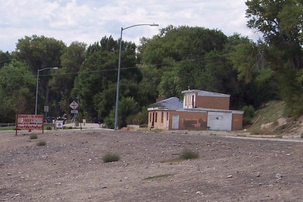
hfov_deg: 9.5
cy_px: 117
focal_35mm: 216
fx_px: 1818
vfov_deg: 6.4
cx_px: 11
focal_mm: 18.7
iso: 100
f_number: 5.6
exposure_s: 1/500
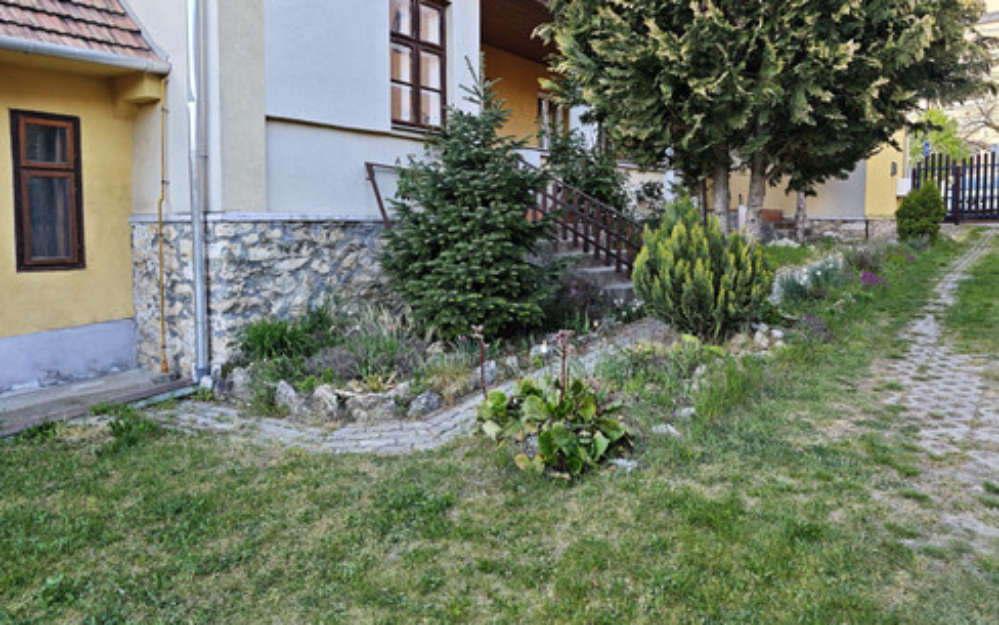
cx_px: 491
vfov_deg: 49.1
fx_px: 681
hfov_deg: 72.5
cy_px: 261
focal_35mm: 25
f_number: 1.67
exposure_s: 1/572
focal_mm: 8.71
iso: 50
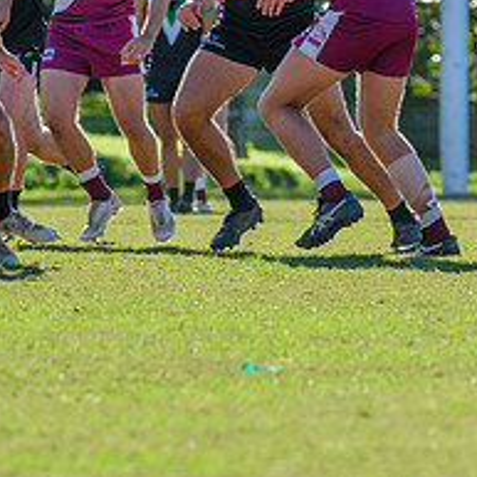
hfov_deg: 2.4
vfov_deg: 2.4
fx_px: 11194
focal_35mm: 718
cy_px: -40
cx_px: 22
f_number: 5
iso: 800
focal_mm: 240
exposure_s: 1/2500
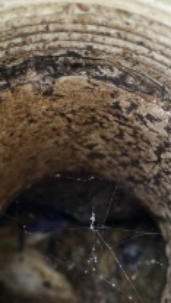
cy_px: 221
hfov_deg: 24.0
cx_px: 75
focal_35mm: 50
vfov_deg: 40.3
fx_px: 402
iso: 100
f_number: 1.8
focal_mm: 4.25
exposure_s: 1/122
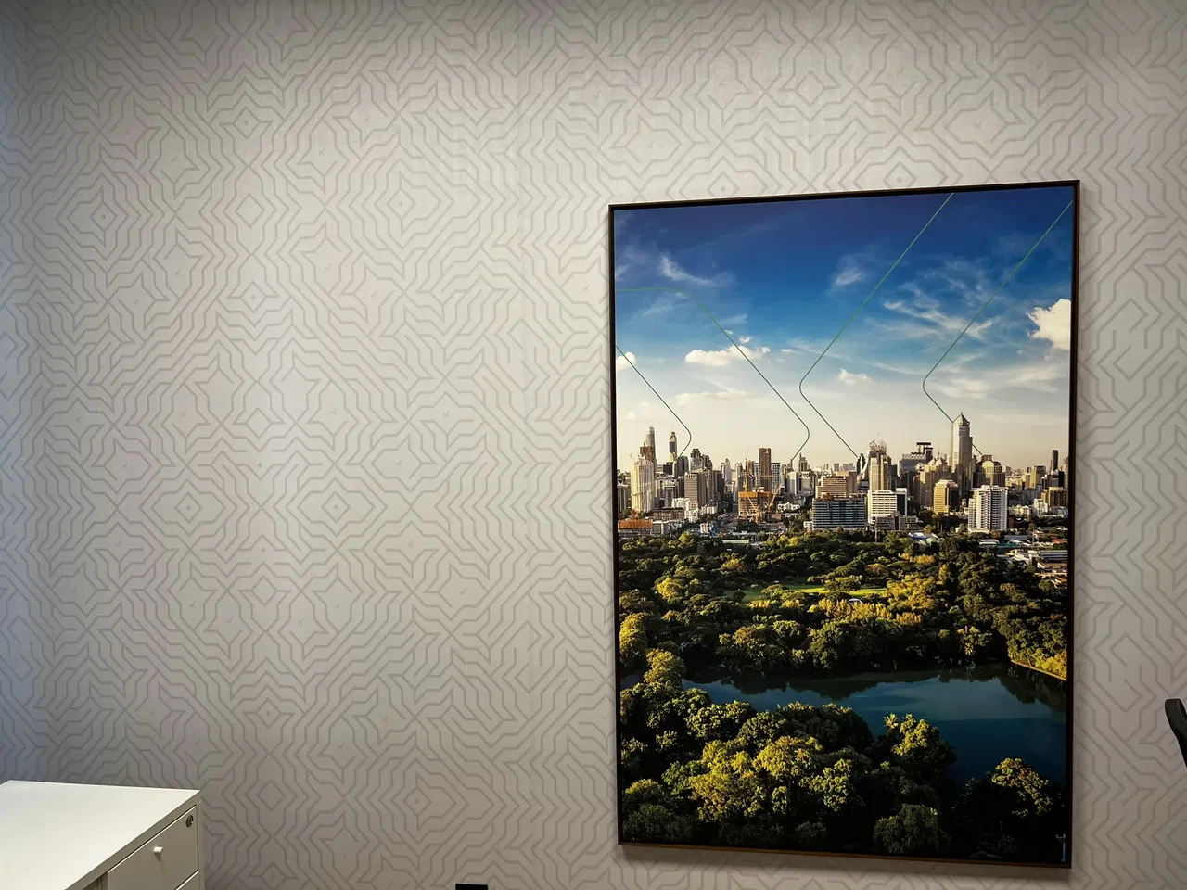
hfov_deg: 67.3
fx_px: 892
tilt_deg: -2.2
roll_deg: +0.7
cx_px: 594
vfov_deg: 53.1
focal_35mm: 26
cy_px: 445
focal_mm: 5.7
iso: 64
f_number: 1.5
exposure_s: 1/120
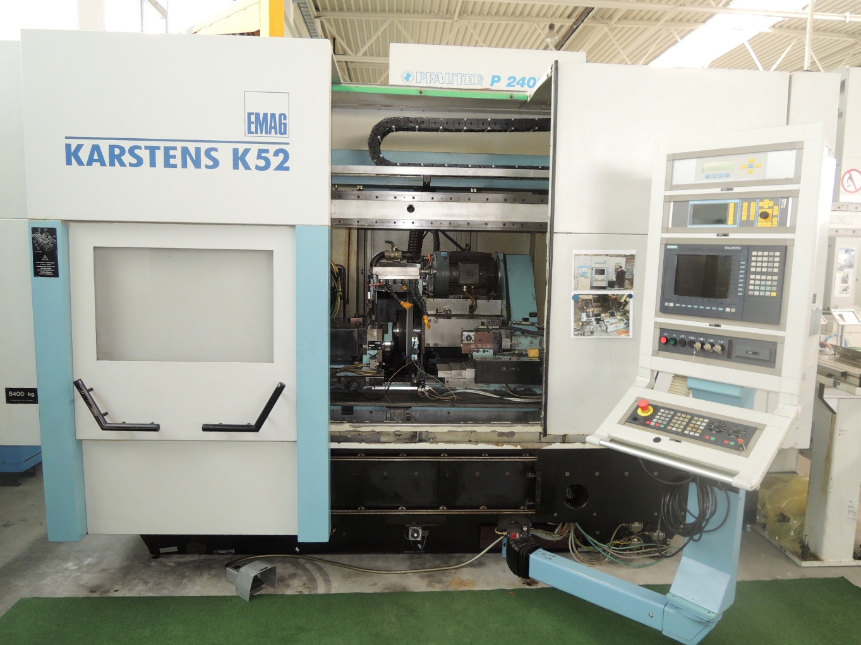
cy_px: 322
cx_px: 430
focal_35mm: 24
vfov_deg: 56.8
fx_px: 597
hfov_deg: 71.6
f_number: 2.8
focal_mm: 4.3
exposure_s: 1/40
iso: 110
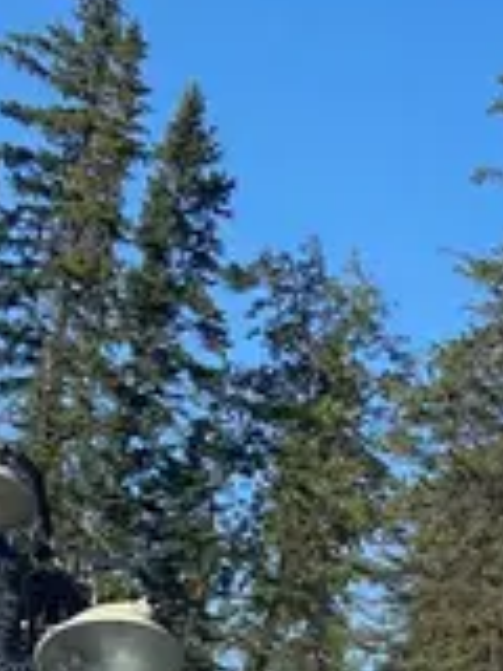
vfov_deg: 14.2
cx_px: 1136
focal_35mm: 119
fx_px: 2306
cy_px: 1277
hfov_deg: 10.9
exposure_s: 1/3300
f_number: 1.8
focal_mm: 4.25
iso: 32
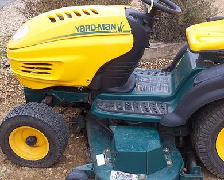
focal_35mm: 49
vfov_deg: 30.8
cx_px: 142
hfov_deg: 37.8
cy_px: 76
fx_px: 325
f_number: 3.1
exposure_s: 1/250
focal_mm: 6.5
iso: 80
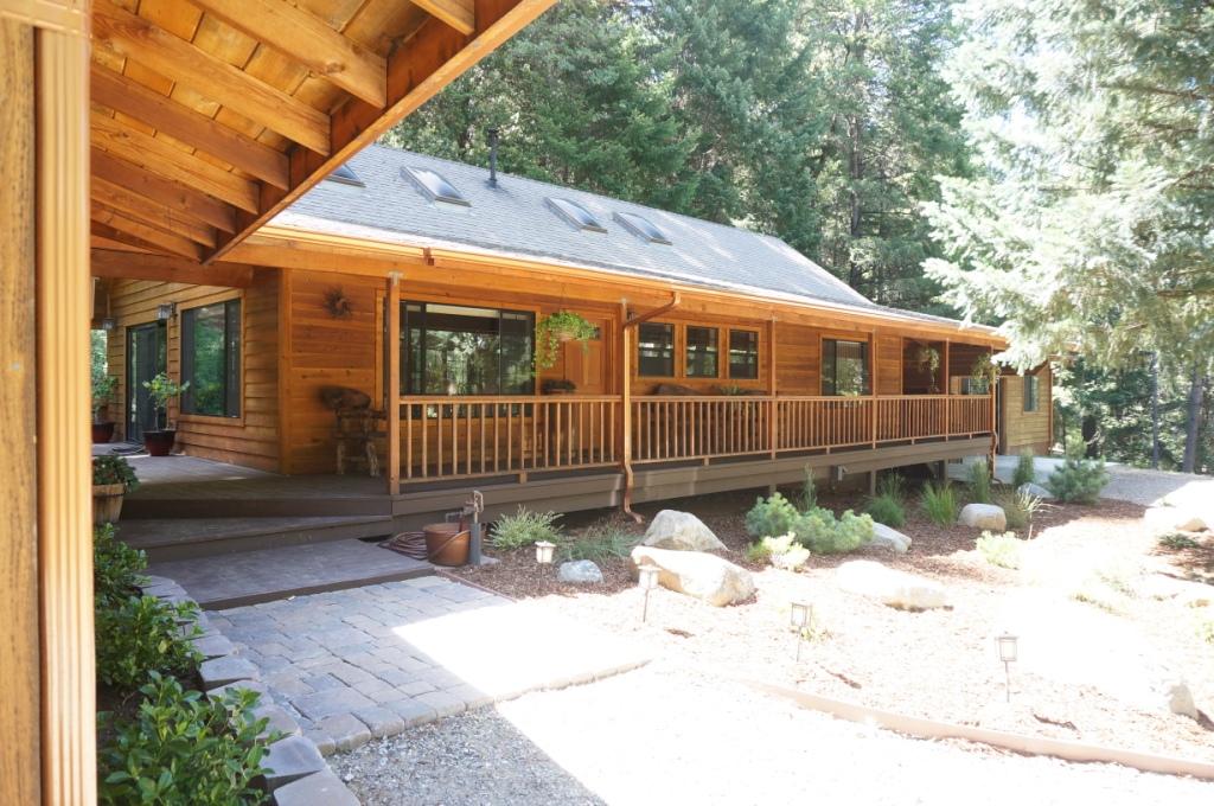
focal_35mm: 24
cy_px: 403
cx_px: 607
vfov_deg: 53.0
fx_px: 808
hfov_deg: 73.8
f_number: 4.5
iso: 400
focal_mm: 16
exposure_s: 1/80
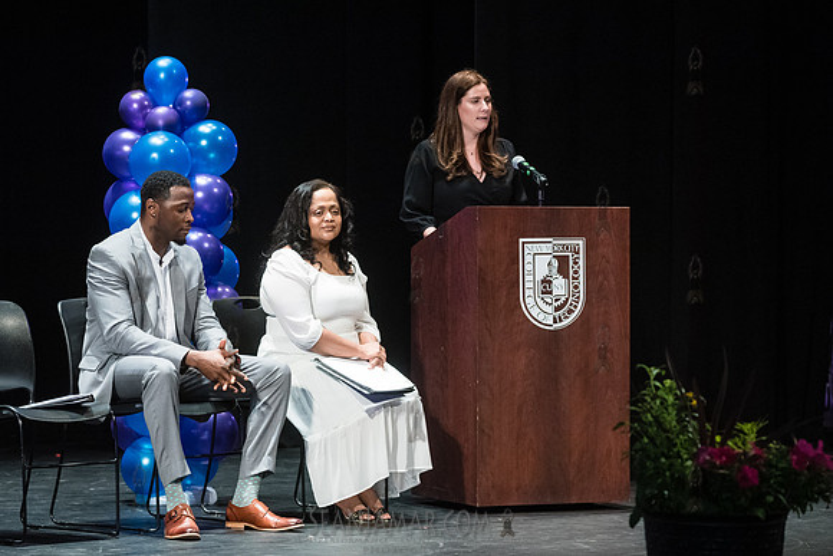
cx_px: 360
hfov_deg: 15.5
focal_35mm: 132
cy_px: 292
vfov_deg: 10.4
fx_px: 3051
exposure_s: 1/250
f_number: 4
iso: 4000
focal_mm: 112
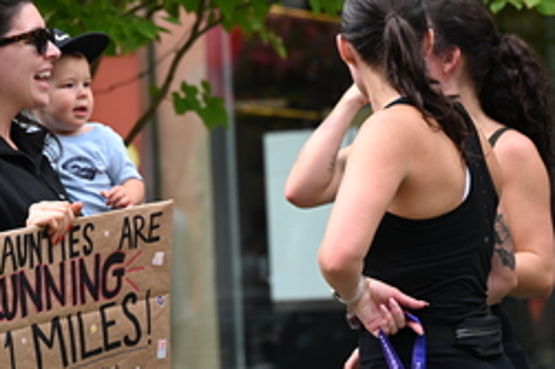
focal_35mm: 171
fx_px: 2634
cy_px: 171
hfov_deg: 12.0
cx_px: 270
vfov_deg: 8.0
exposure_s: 1/2000
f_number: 2.8
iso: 640
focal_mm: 78
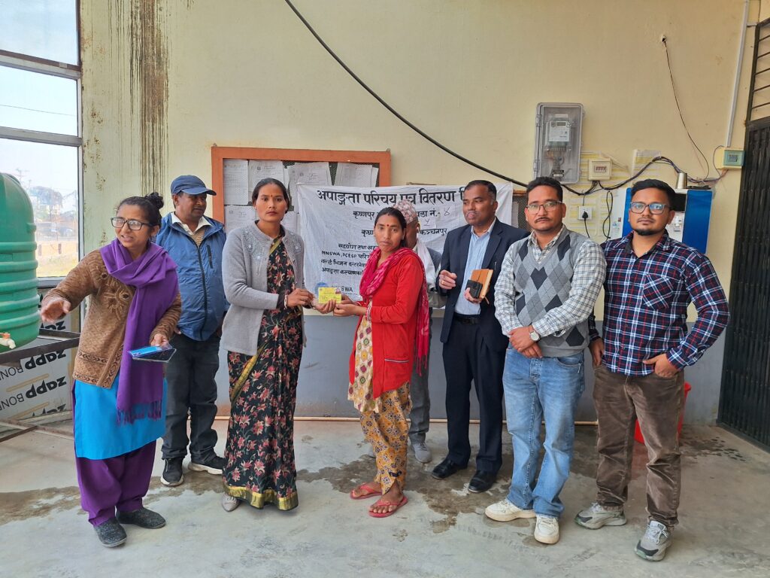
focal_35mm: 23
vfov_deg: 58.9
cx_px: 385
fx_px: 512
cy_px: 289
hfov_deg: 73.9
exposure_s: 1/100
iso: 40
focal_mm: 5.54
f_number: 1.8
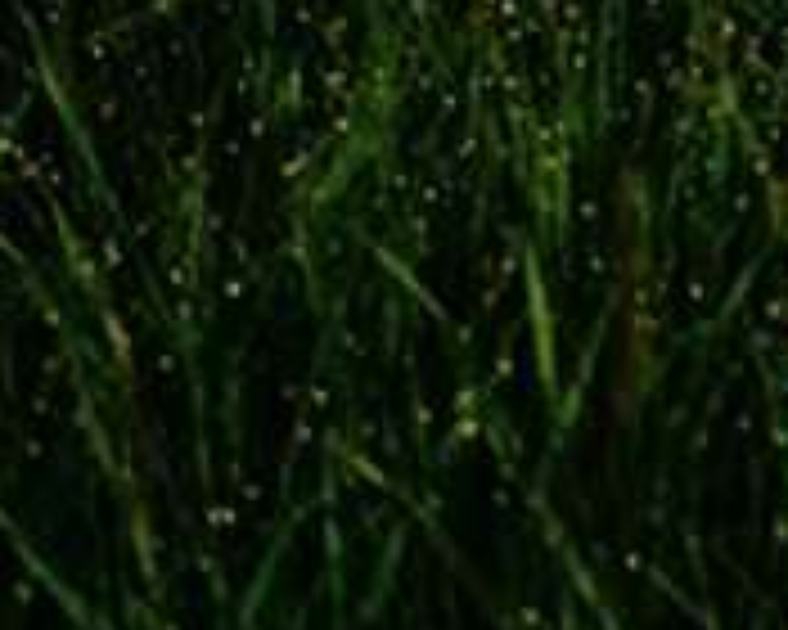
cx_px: 3373
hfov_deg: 5.5
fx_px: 6997
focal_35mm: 300
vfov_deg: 4.8
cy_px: -1672
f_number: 2
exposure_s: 1/3200
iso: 125
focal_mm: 23
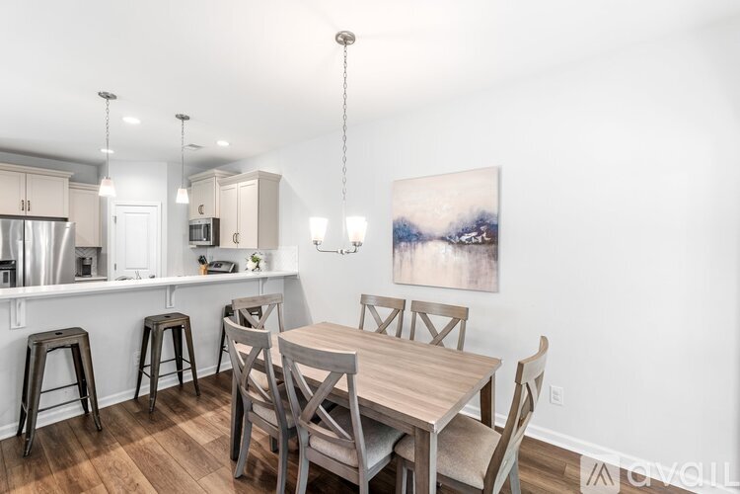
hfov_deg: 96.7
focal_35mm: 16
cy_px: 247
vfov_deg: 73.7
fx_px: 329
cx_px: 370
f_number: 8
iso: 200
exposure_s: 1/2
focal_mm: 16
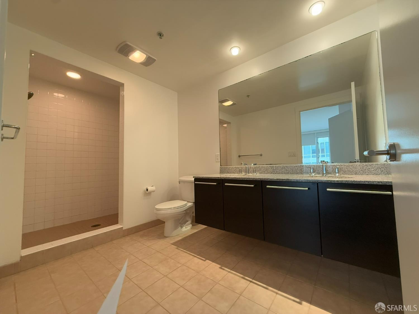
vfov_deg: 85.7
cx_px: 210
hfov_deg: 102.1
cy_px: 157
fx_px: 169
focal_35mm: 14
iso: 500
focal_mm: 2.22
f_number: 2.2
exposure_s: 1/60
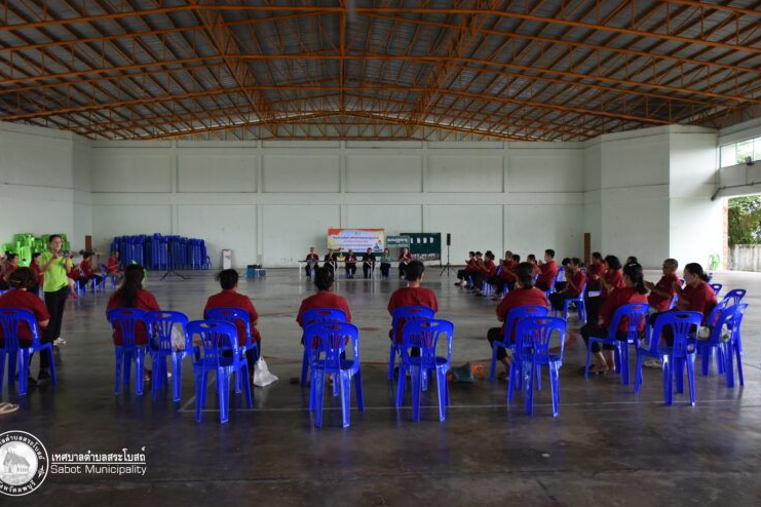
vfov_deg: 46.4
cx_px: 372
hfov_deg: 65.5
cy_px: 249
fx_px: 592
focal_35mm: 28
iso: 400
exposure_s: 1/60
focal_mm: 18
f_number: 4
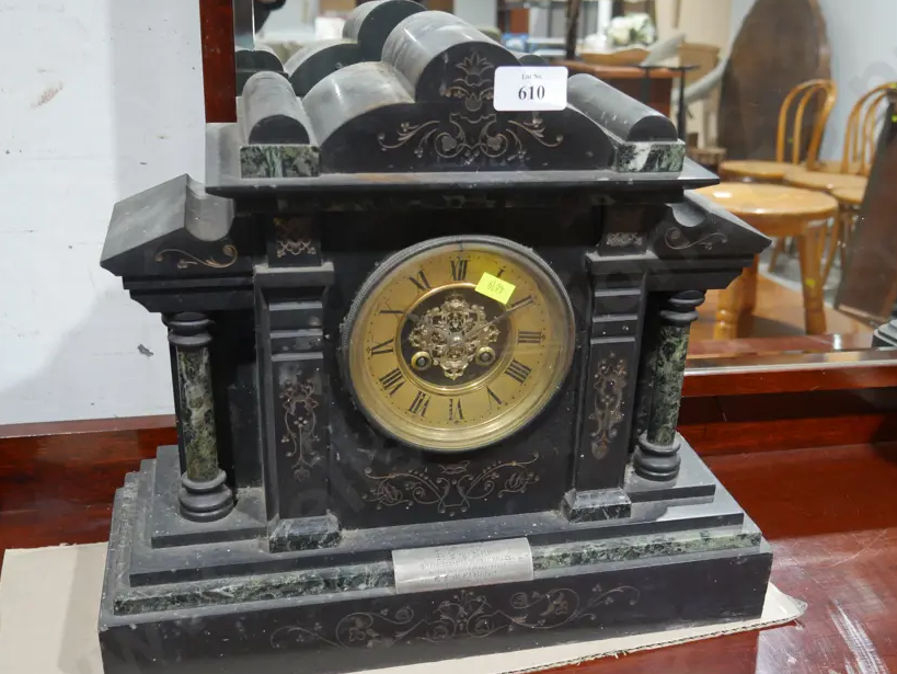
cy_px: 382
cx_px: 488
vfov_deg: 35.9
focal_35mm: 40
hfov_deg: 46.7
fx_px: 1037
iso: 640
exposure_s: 1/60
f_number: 3.6
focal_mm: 16
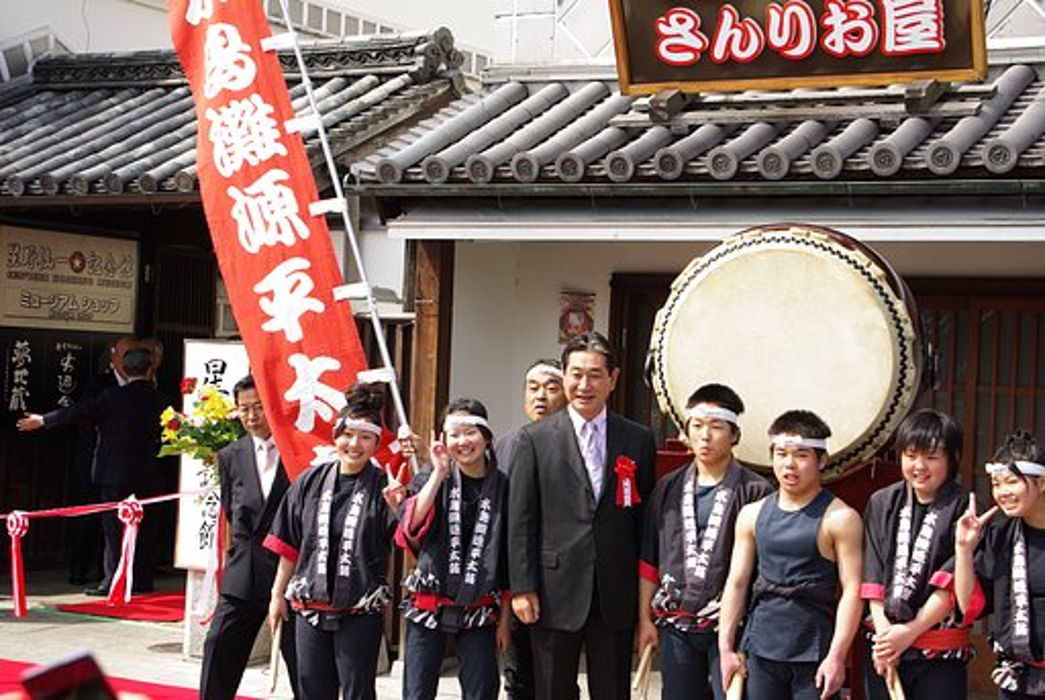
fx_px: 1962
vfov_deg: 20.2
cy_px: 350
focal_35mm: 68
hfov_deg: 29.8
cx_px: 522
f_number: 6.3
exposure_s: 1/160
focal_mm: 45
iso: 100
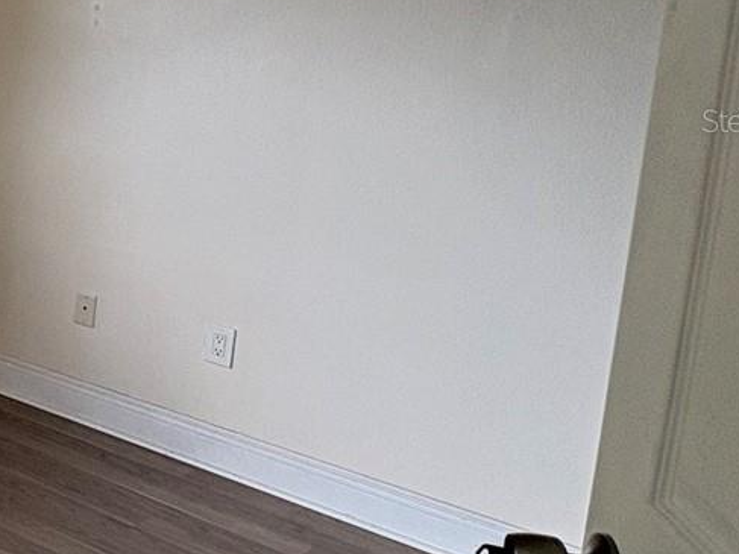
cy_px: 120
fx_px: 982
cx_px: -369
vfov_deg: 30.8
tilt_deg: -6.3
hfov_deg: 27.9
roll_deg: -1.1
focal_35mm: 46
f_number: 2.2
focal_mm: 2.22
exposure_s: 1/105
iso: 100
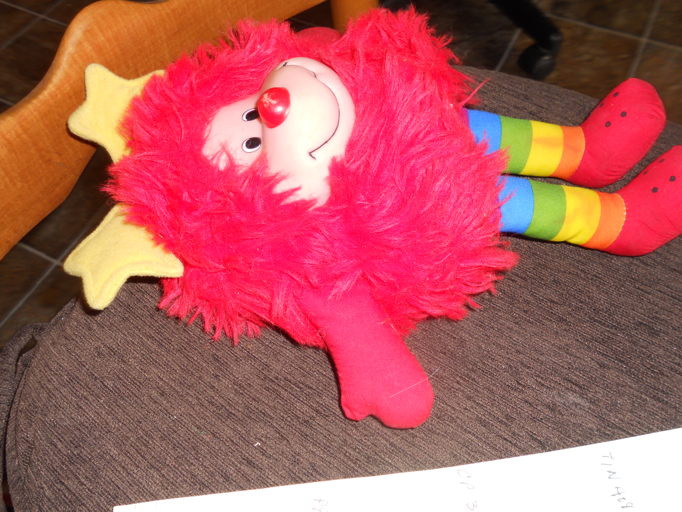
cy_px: 256
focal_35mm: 32
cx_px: 341
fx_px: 630
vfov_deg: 44.2
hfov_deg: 56.8
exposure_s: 1/25
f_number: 3.5
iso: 80
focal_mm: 5.8
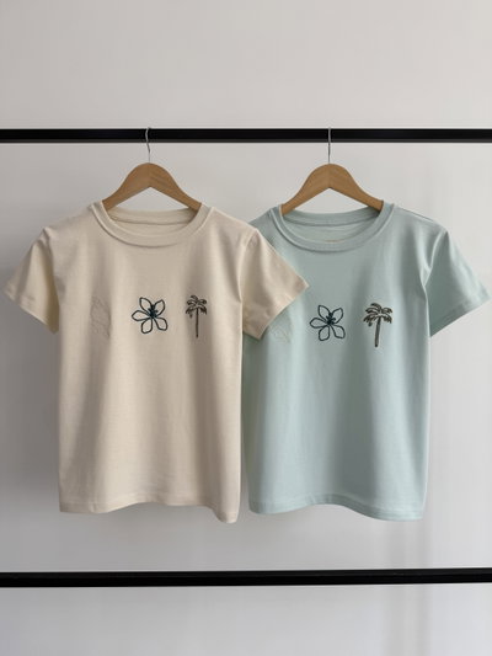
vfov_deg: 71.6
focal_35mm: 24
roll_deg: -0.3
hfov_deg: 56.8
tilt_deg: +0.5
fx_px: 455
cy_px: 328
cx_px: 246
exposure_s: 1/206
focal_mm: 6.76
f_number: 1.78
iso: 64
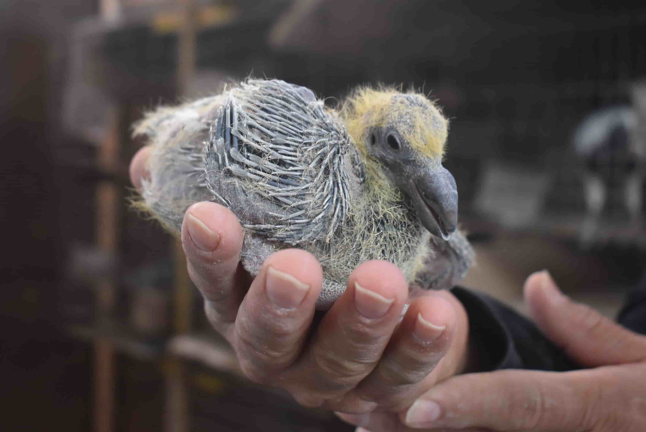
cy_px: 216
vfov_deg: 25.1
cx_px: 323
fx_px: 970
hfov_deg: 36.8
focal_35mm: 54
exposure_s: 1/125
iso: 1400
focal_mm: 36
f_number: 4.8
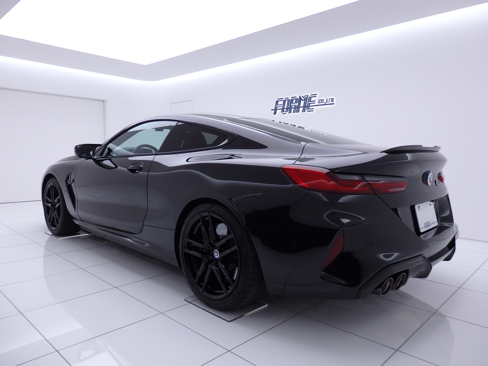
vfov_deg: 54.9
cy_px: 183
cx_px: 244
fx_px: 352
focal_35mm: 25
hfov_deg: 69.4
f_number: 3
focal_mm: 4.5
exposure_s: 1/100
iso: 125
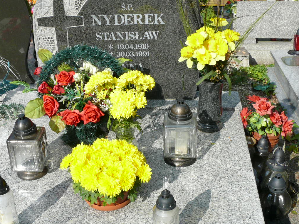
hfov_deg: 34.9
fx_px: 475
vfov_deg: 26.4
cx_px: 138
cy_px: 148
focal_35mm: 55
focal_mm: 7.4
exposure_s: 1/400
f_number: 5.6
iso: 100
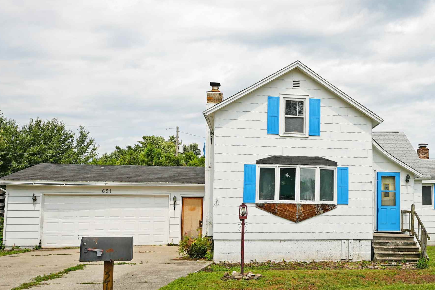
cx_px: 333
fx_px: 463
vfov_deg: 34.6
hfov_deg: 48.1
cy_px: 181
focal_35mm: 38
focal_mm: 22.2
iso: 80
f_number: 10
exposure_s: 1/160
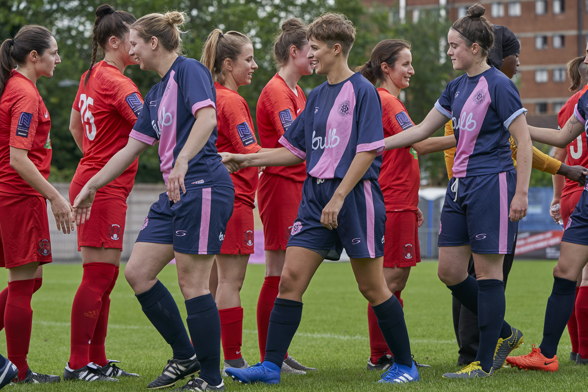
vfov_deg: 8.6
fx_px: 2597
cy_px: 195
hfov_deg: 12.9
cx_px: 294
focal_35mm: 159
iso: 400
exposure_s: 1/500
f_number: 6.3
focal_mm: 158
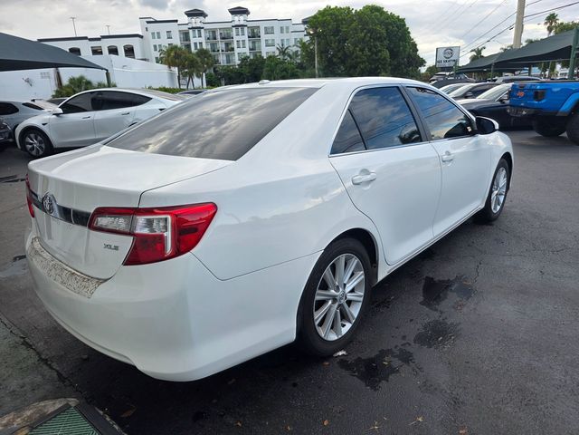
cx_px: 290
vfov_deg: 58.9
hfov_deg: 73.9
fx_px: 385
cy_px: 218
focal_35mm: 23
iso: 32
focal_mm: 6.3
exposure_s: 1/359
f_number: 1.7
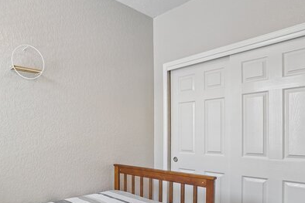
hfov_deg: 67.0
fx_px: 220
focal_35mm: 26
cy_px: 136
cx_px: 96
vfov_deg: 48.7
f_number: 8
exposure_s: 1/4
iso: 400
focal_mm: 16
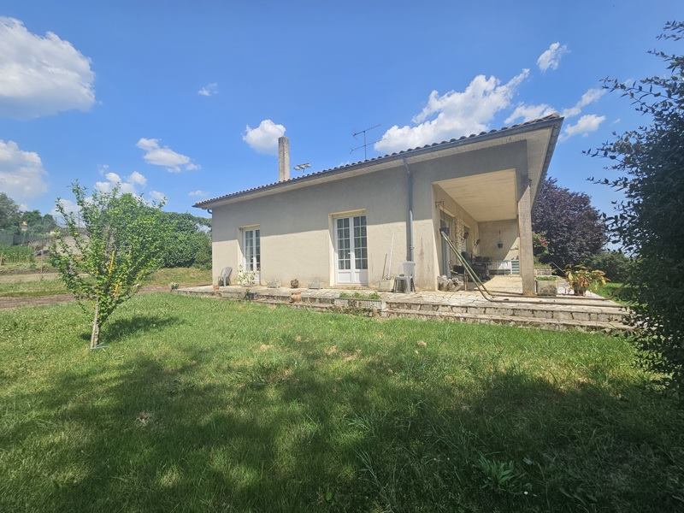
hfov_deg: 106.2
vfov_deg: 89.9
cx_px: 342
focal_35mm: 13
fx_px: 257
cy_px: 256
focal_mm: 2.2
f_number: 2.2
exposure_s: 1/2228
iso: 50
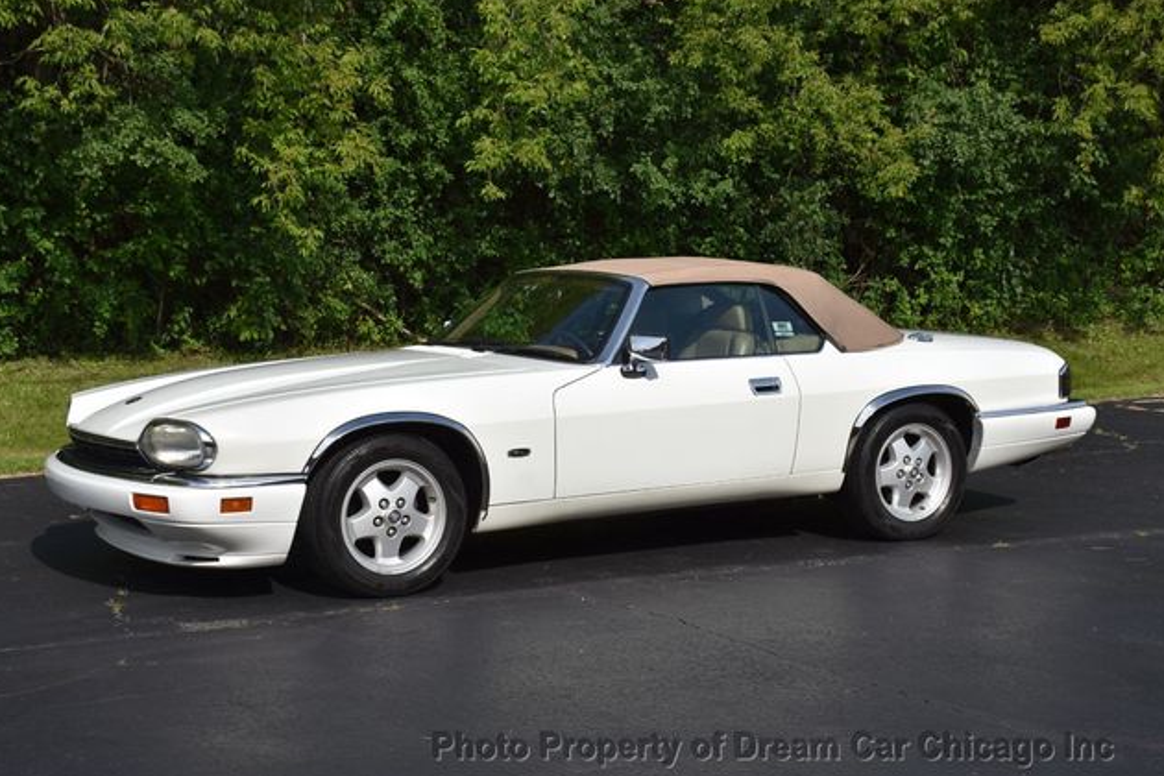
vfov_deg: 23.4
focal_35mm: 58
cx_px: 582
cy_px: 386
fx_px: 1875
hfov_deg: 34.5
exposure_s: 1/500
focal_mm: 38
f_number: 8
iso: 125
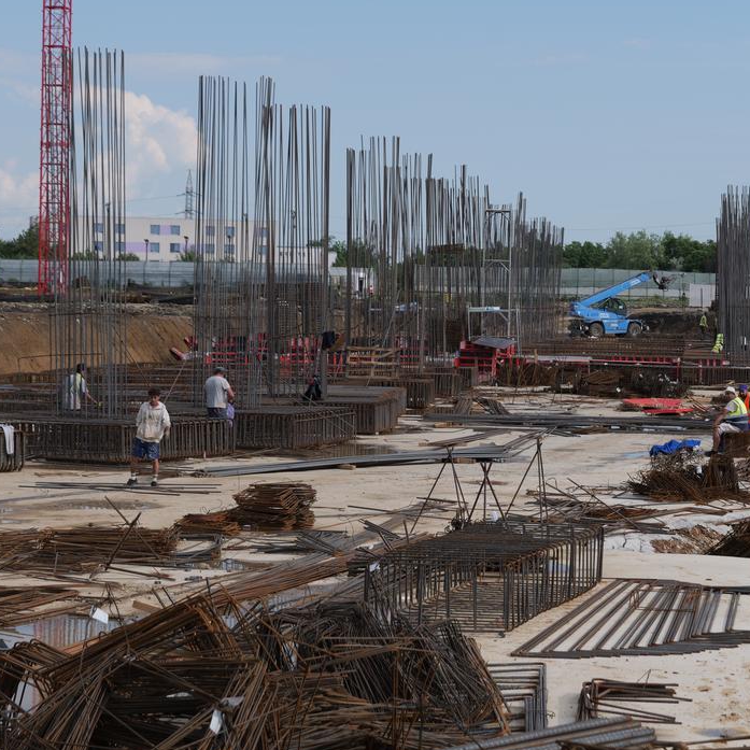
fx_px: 2402
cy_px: 368
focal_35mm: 98
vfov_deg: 17.7
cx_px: 564
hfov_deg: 17.6
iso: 80
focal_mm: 67
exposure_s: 1/1000
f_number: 5
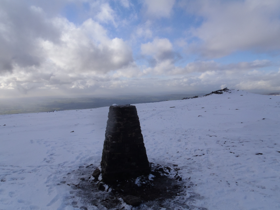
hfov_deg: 63.4
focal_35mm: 28
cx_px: 140
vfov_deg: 49.7
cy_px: 105
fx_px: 226
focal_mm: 5
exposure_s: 1/500
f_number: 5.6
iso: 80
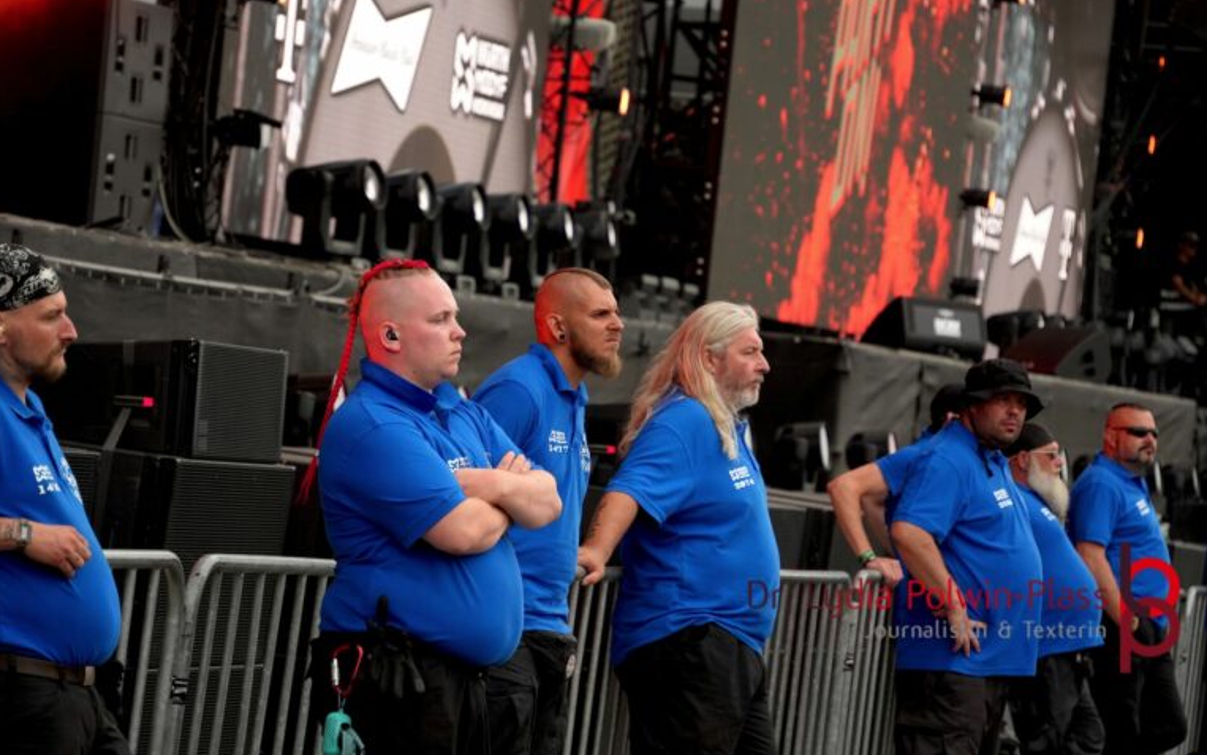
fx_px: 6678
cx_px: 603
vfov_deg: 6.5
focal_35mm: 203
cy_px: 369
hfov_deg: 10.3
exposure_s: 1/250
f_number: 5.6
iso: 400
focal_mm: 132
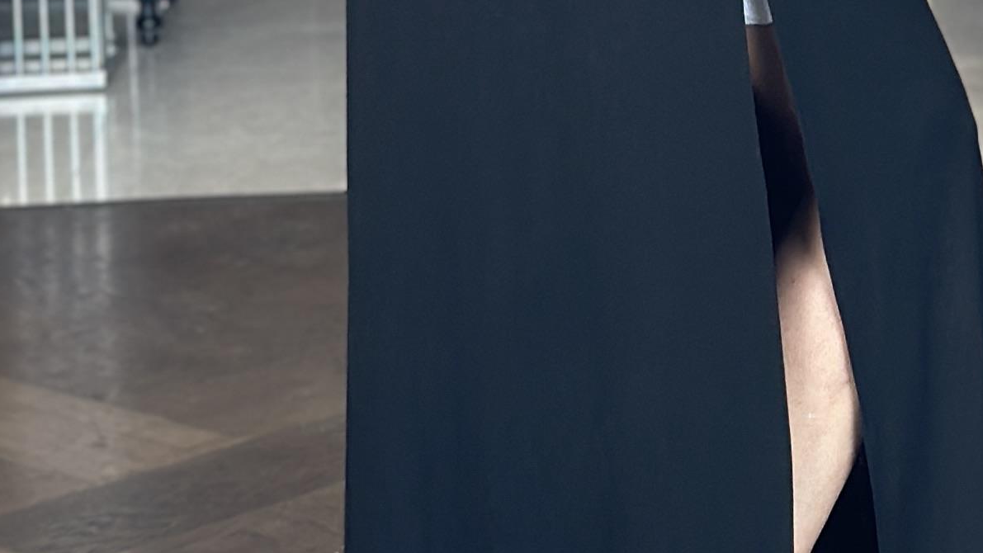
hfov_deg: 12.2
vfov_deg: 6.7
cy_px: -370
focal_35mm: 177
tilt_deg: -16.3
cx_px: 623
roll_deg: +1.2
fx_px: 4614
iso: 125
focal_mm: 6.86
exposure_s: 1/106
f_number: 1.78
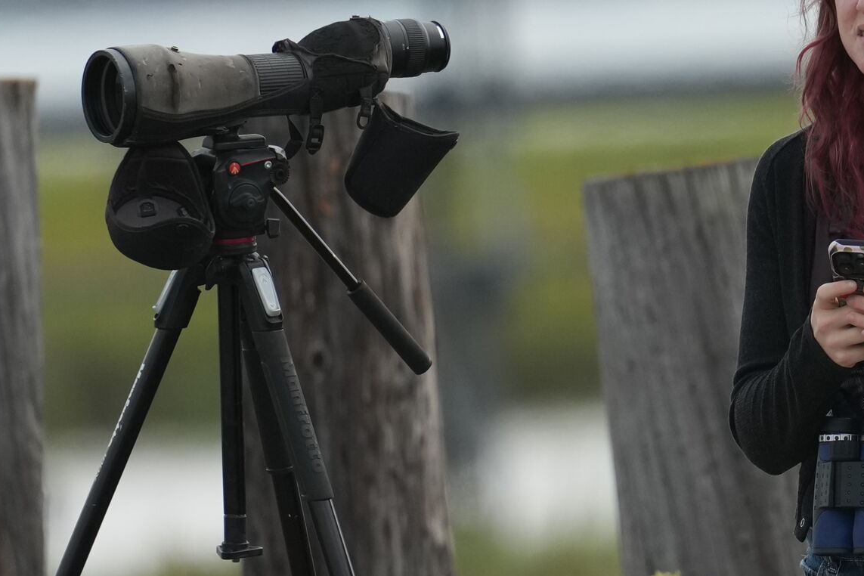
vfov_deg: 0.6
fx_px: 54428
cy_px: 278
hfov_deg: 0.9
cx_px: 838
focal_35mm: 2268
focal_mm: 600
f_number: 5.6
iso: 800
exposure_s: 1/2000
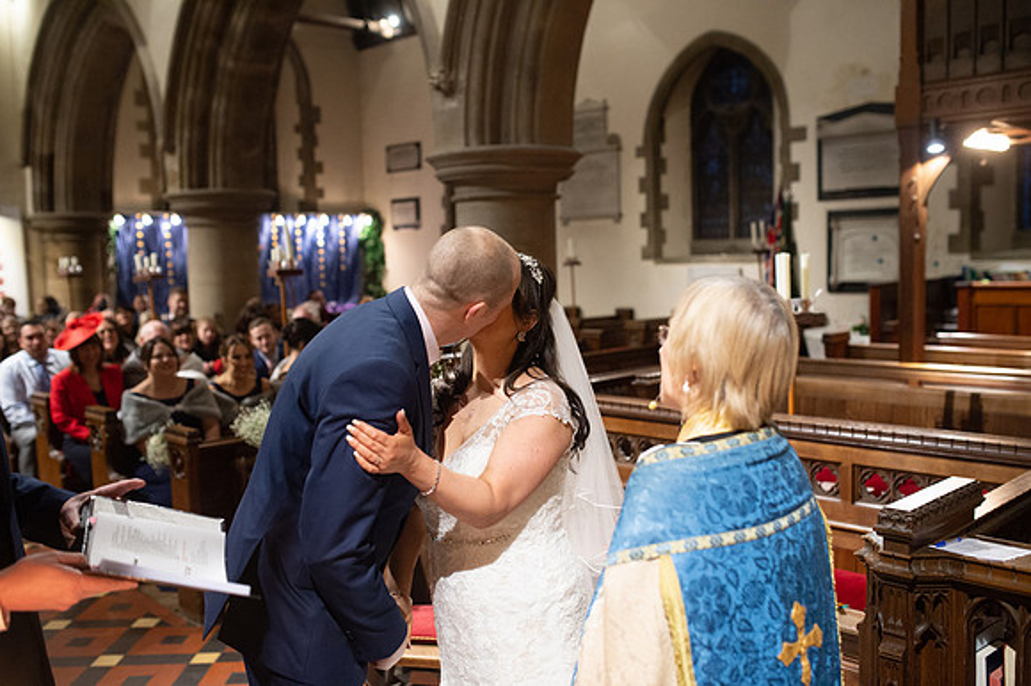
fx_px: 1002
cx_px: 516
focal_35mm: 35
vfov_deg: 37.8
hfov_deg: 54.5
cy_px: 343
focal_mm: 35
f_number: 2.5
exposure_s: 1/100
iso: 2000
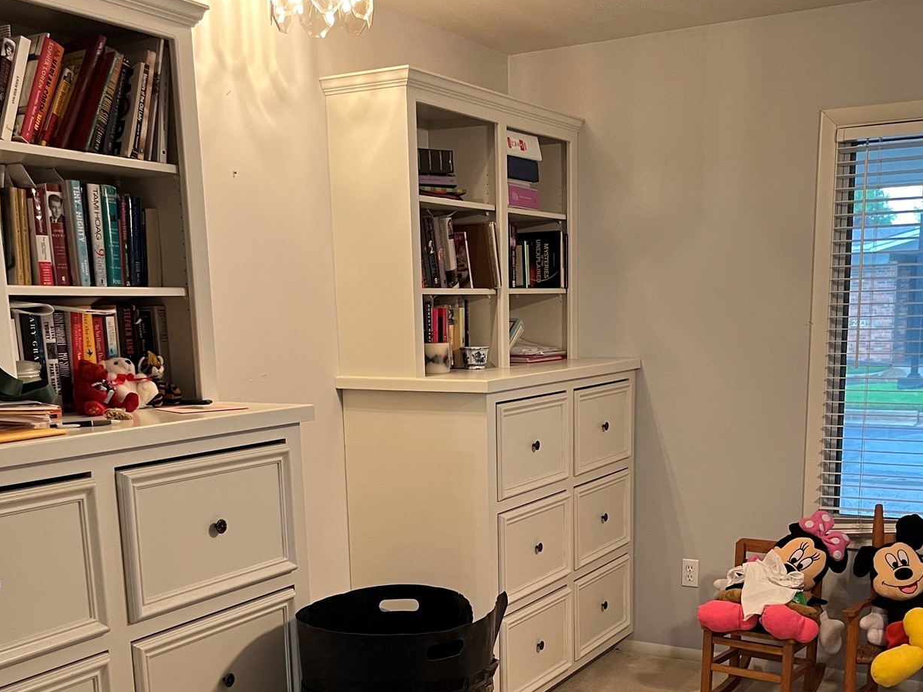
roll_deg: +1.6
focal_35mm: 41
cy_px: 536
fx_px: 1093
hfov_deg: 45.8
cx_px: 483
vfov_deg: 34.2
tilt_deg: -11.5
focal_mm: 5.1
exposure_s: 1/60
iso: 200
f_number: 1.6
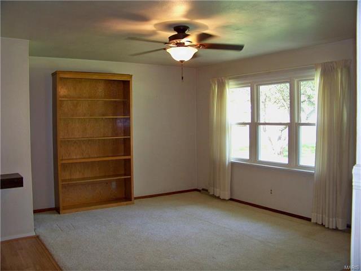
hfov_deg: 55.4
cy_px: 136
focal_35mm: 33
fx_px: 344
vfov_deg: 42.9
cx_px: 180
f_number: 2.8
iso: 200
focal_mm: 5.85
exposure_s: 1/30
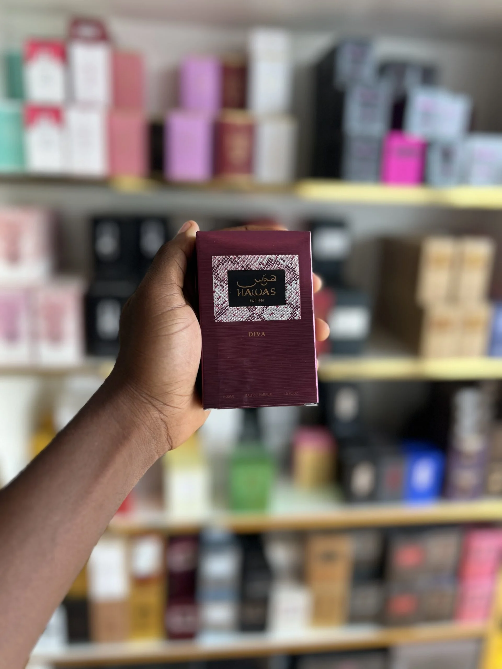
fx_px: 503
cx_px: 251
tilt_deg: -15.4
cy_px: 334
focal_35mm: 26
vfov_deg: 67.3
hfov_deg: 53.1
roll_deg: -1.2
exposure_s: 1/107
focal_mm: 5.7
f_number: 1.5
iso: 32
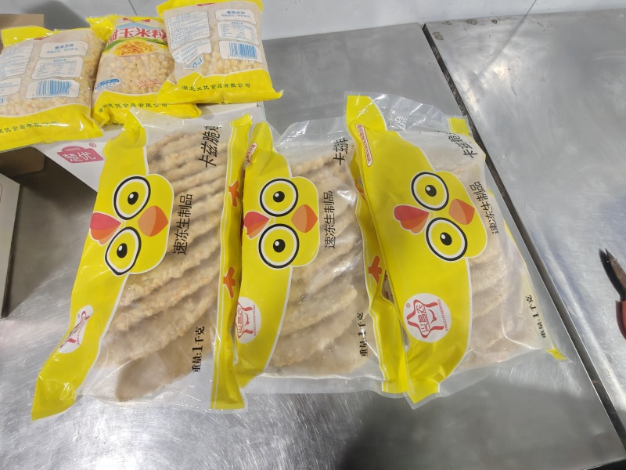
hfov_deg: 98.2
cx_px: 313
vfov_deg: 81.7
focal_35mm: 15
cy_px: 235
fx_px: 271
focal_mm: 2.3
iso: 6400
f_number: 2
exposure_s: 1/63
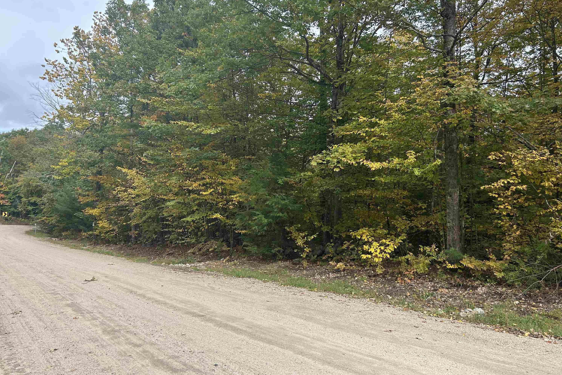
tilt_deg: +2.6
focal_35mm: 28
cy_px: 174
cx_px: 287
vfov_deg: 46.4
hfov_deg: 65.5
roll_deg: -2.0
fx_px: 437
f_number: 1.5
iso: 50
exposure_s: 1/859
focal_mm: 5.7
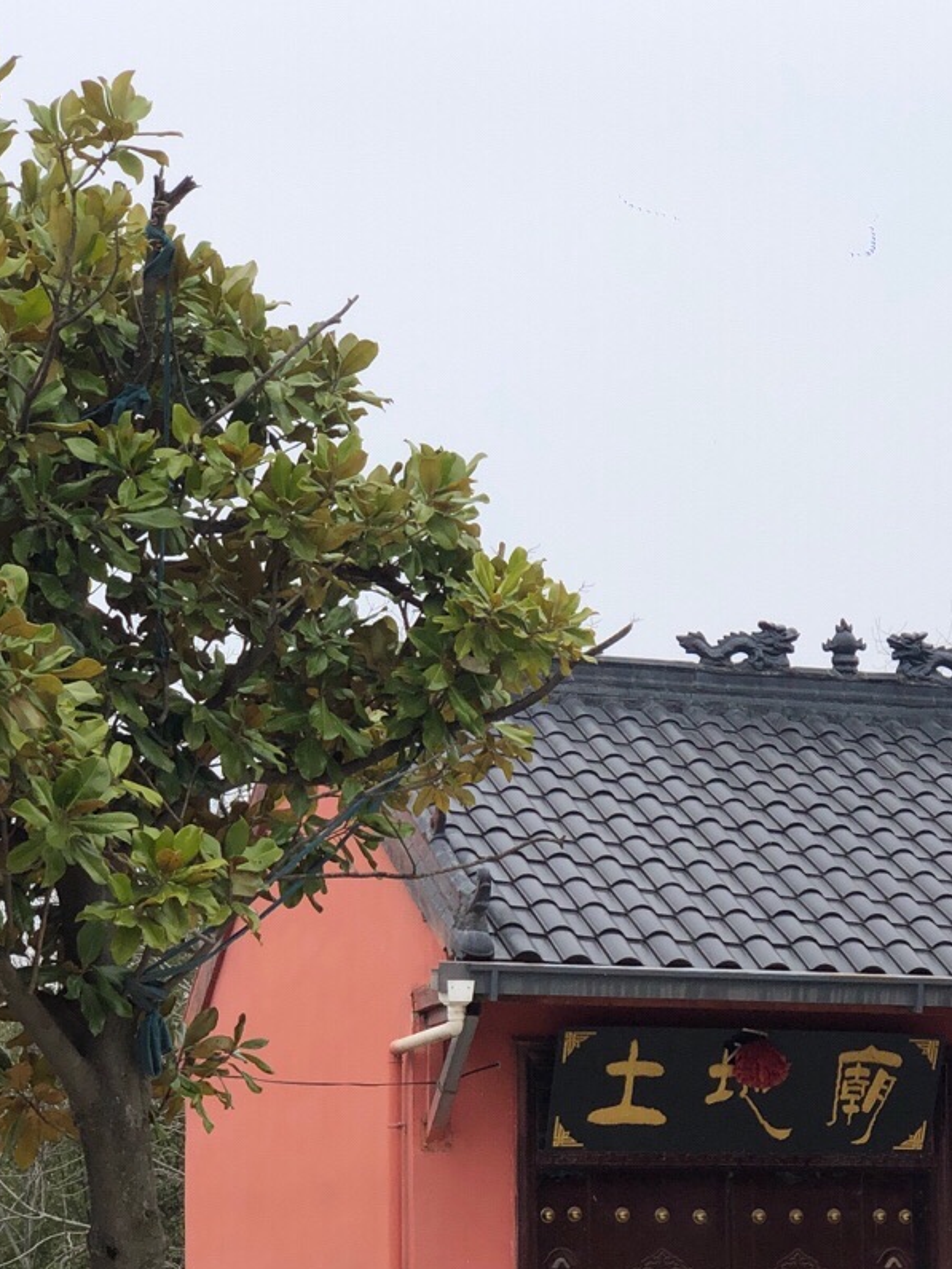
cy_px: 1145
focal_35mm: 98
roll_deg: -1.0
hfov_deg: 15.0
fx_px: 3594
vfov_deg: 19.7
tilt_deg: +5.2
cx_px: 785
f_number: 2.4
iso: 16
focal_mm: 6
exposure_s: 1/372
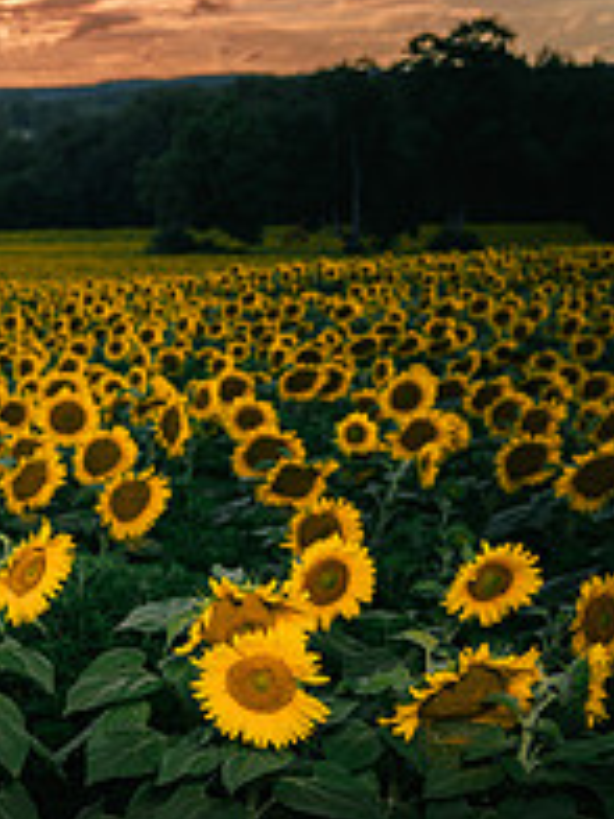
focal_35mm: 69
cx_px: -497
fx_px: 1632
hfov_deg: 17.3
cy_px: 382
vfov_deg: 28.2
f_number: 3.5
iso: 64
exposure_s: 1/200
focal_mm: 24
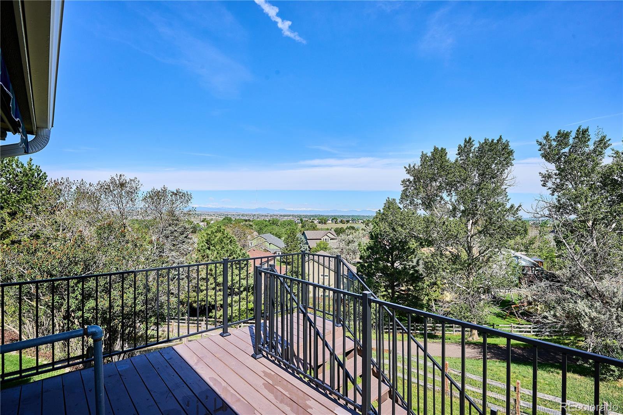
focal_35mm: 16
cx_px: 312
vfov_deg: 72.0
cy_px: 208
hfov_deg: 95.0
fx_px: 285
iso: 400
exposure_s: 1/640
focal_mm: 16.5
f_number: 10
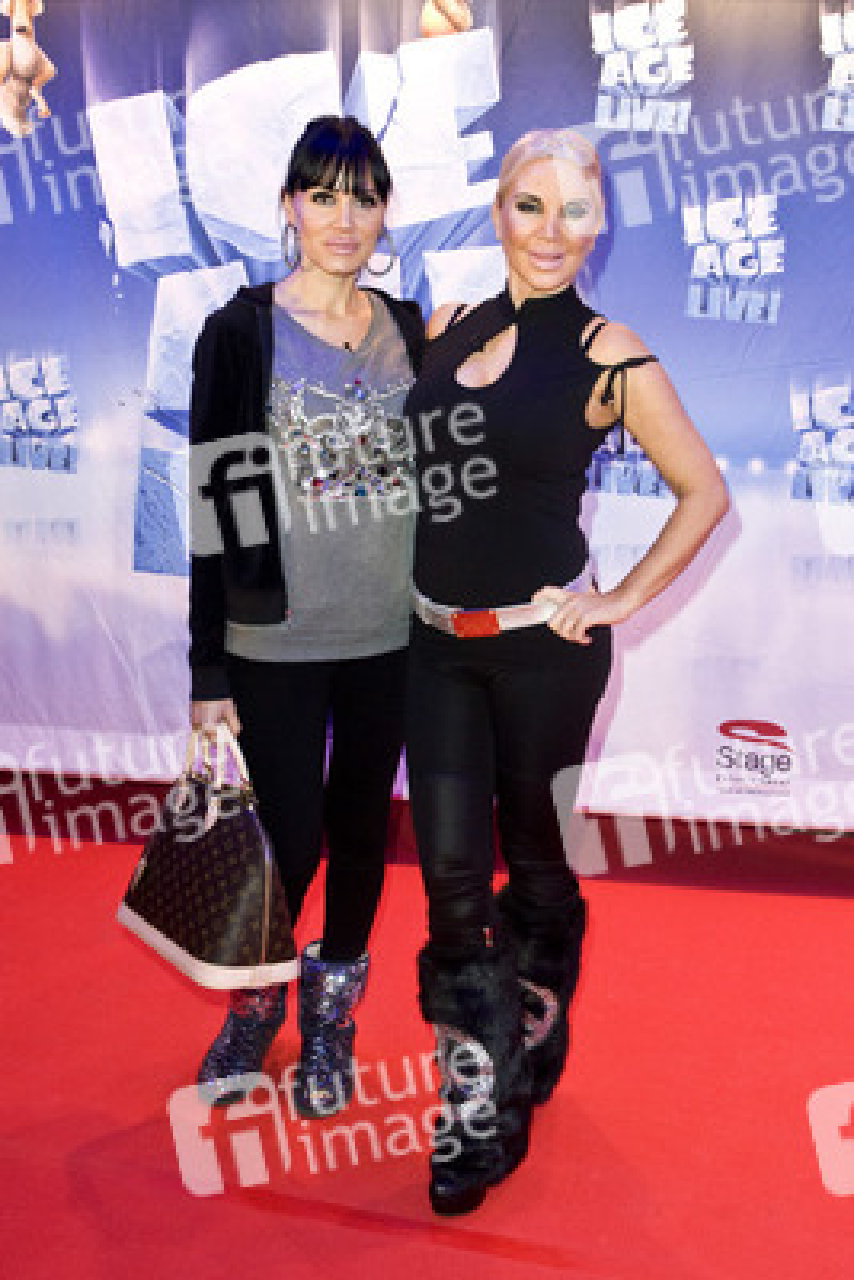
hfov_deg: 45.0
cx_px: 427
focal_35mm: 29
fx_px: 1031
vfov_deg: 63.6
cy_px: 640
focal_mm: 29
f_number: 5
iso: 1600
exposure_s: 1/200
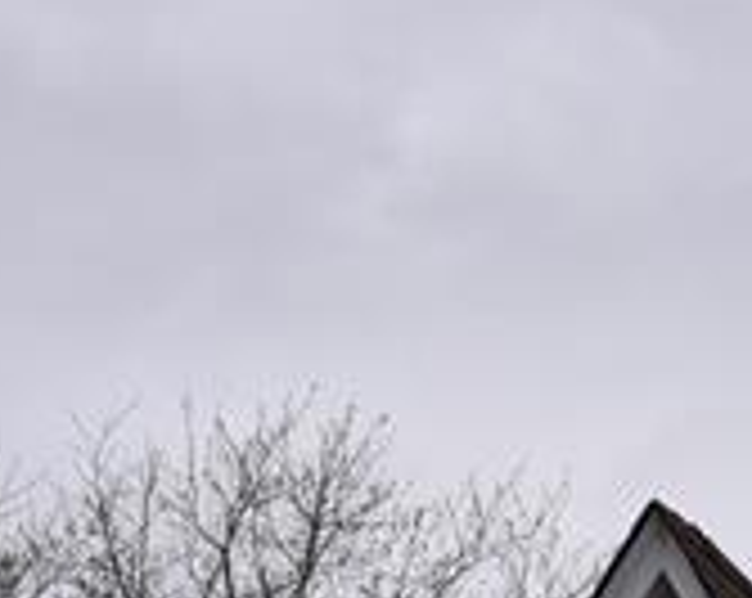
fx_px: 3710
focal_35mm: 167
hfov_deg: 11.0
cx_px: 1225
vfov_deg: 8.6
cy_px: 1295
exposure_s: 1/250
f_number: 8
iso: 200
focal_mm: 29
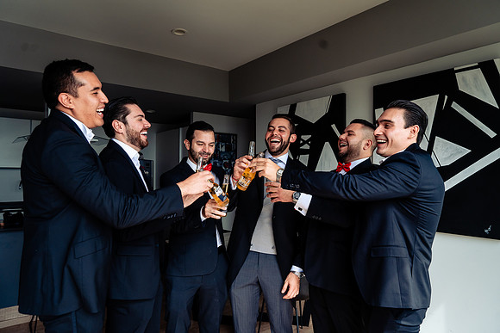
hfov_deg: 73.7
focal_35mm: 24
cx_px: 250
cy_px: 166
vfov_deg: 53.2
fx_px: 333
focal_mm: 24
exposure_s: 1/400
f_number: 5
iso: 500
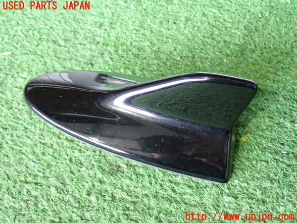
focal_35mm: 58
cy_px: 112
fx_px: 498
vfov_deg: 25.2
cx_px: 148
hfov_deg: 33.2
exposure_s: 1/25
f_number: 3.5
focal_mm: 10.35
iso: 800
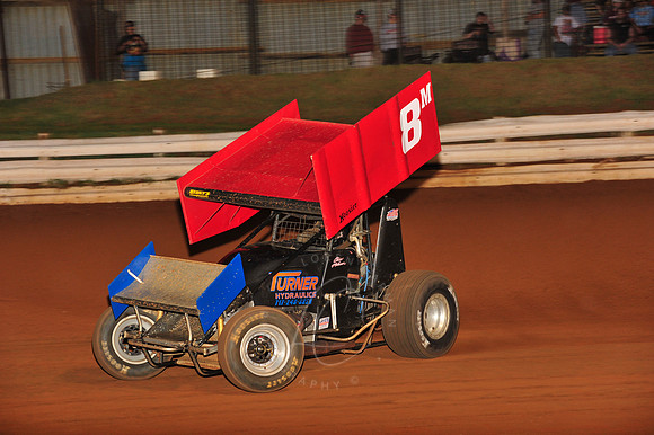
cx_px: 327
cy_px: 218
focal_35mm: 112
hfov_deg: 18.3
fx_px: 2033
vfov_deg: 12.2
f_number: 6.3
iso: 1000
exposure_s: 1/320
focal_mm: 112
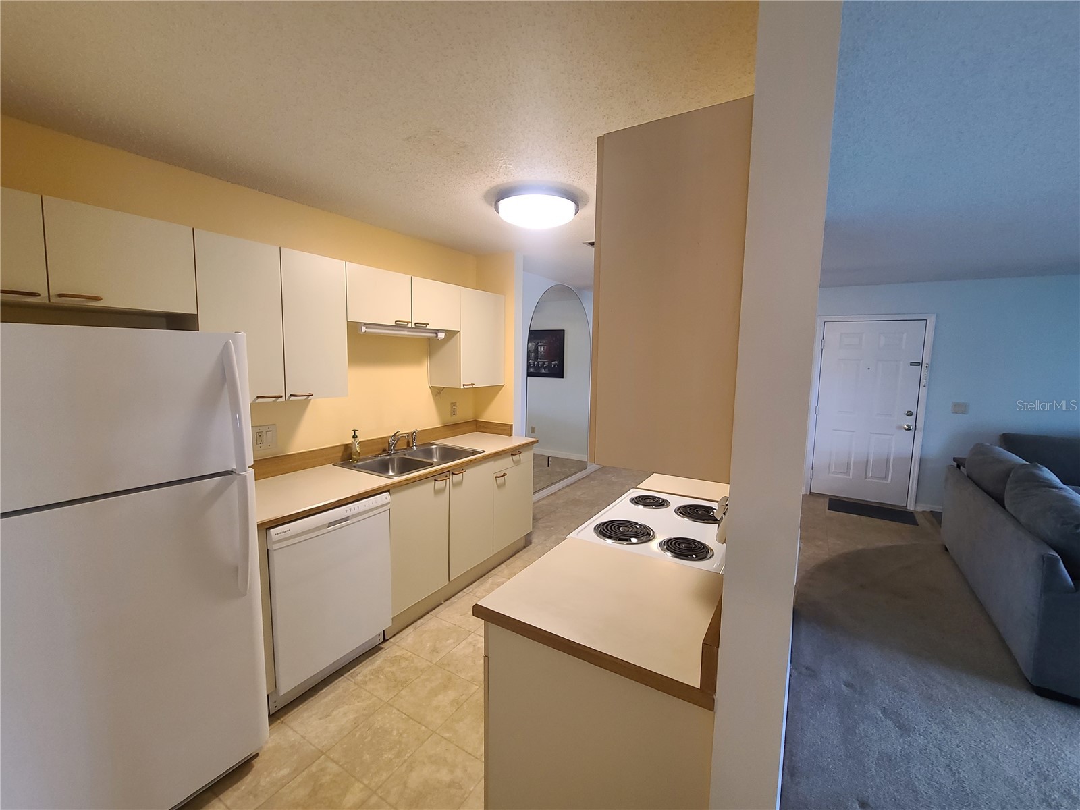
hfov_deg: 106.2
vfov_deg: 89.9
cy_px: 405
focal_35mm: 13
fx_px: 406
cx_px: 540
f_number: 2.2
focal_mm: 2.2
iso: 400
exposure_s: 1/60
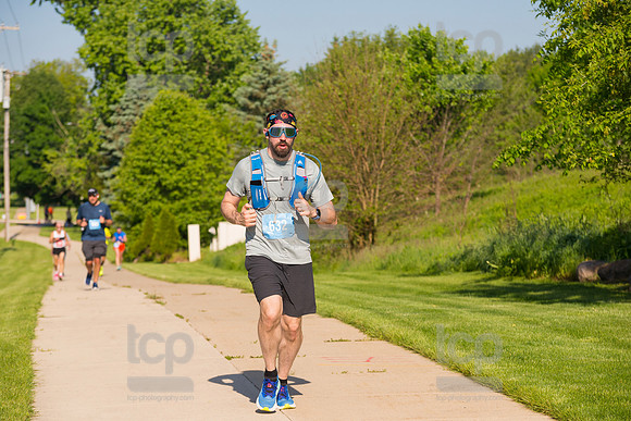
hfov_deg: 17.1
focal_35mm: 120
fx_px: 2104
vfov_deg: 11.4
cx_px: 316
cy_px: 210
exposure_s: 1/2000
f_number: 5.6
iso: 400
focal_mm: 120
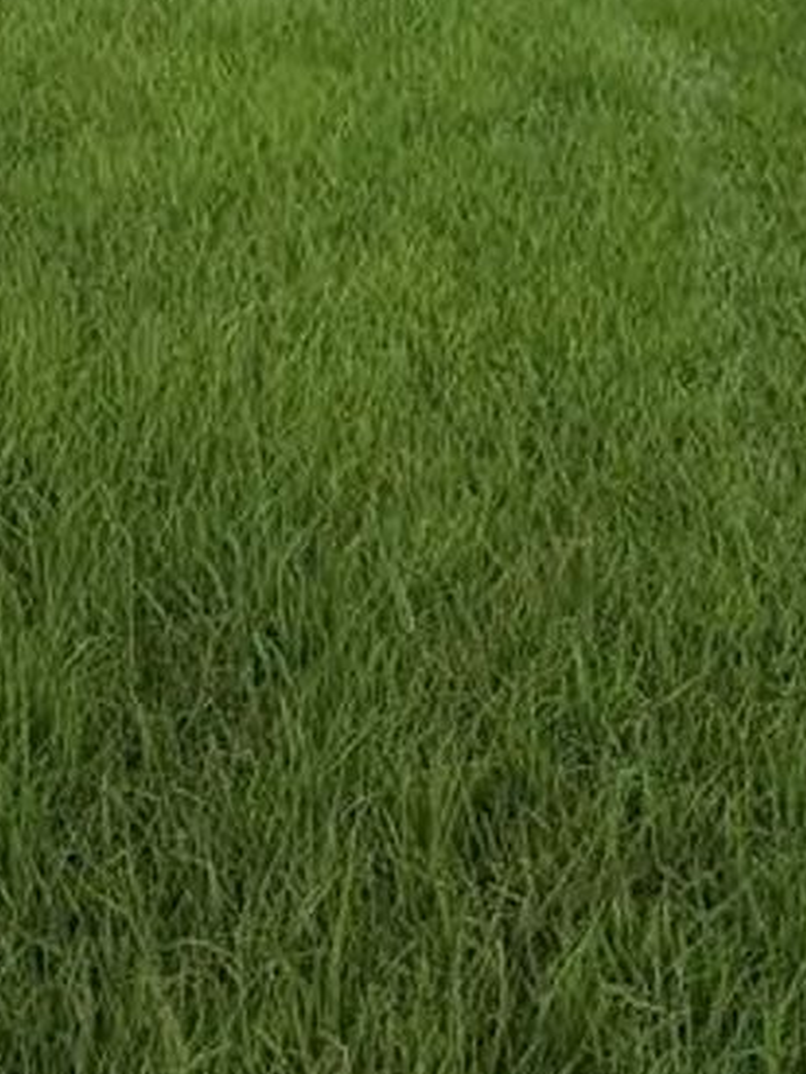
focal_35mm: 39
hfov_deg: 36.8
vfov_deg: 37.0
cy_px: -203
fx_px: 1210
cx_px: 405
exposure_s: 1/502
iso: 40
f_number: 2.2
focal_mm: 2.22
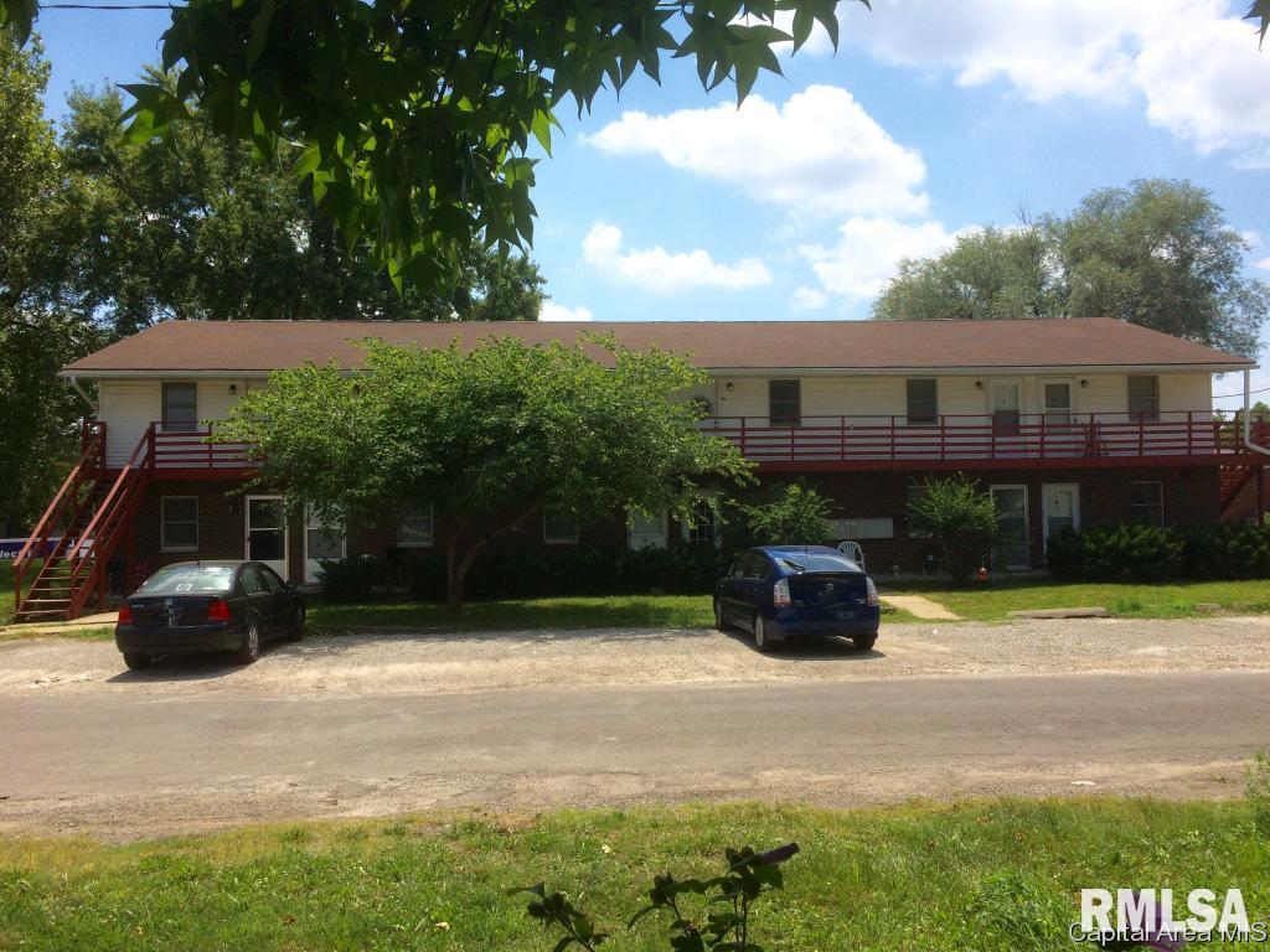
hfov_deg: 61.7
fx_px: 1064
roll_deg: +2.4
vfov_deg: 48.2
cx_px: 635
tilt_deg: +1.9
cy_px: 476
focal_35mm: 29
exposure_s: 1/2740
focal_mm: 4.15
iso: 32
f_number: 2.2
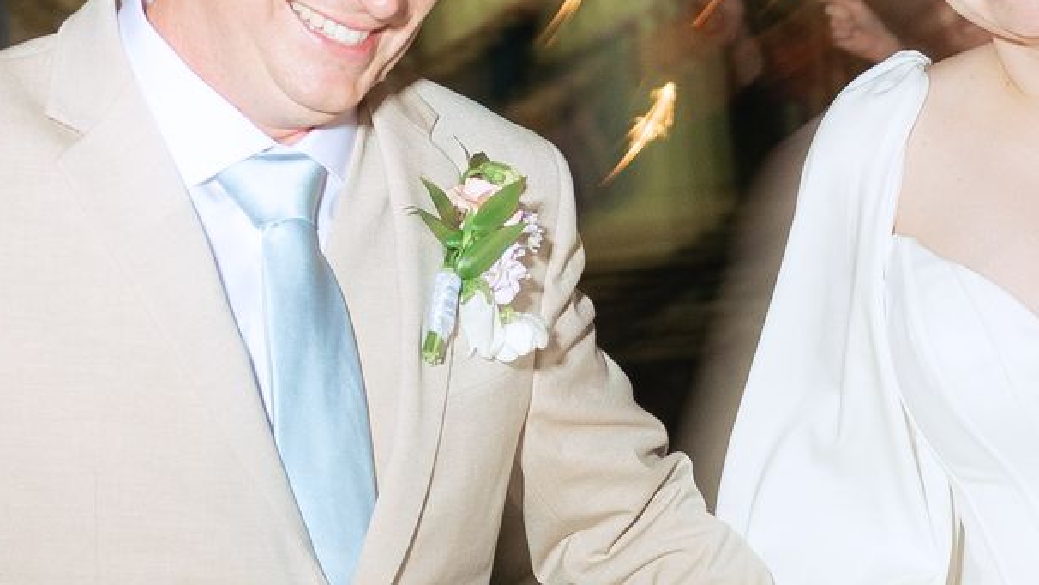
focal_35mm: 121
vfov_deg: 9.8
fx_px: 3334
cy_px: 781
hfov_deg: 17.5
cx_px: 864
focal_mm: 28
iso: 400
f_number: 2.8
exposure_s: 1/30
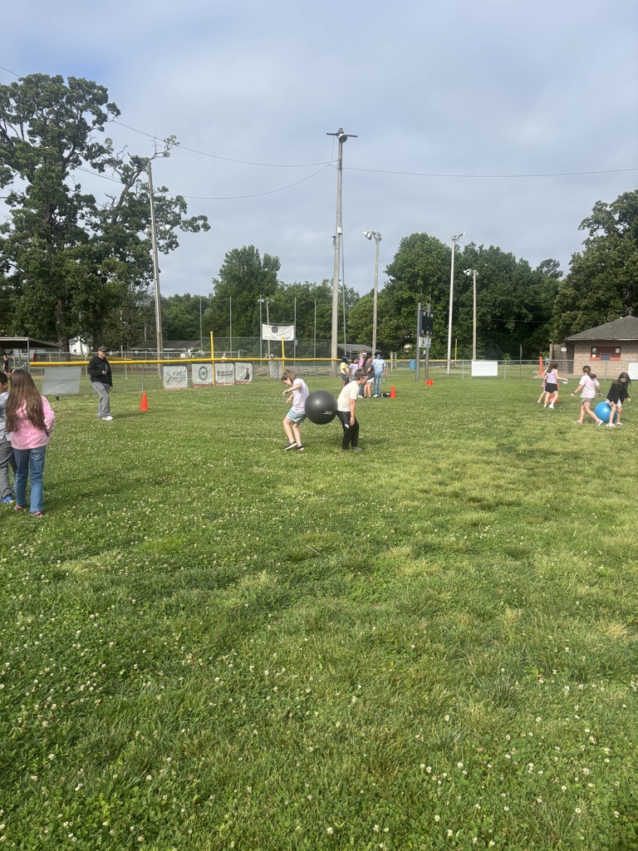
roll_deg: -0.4
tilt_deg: -5.3
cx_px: 319
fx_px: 639
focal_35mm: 26
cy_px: 426
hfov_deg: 53.1
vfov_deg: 67.3
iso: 50
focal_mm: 5.96
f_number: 1.6
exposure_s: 1/2513
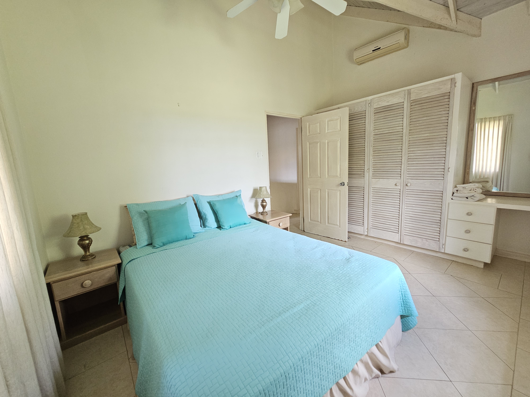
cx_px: 265
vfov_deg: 89.9
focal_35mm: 13
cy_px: 198
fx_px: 199
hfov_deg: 106.2
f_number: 2.2
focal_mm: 2.2
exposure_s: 1/77
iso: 250
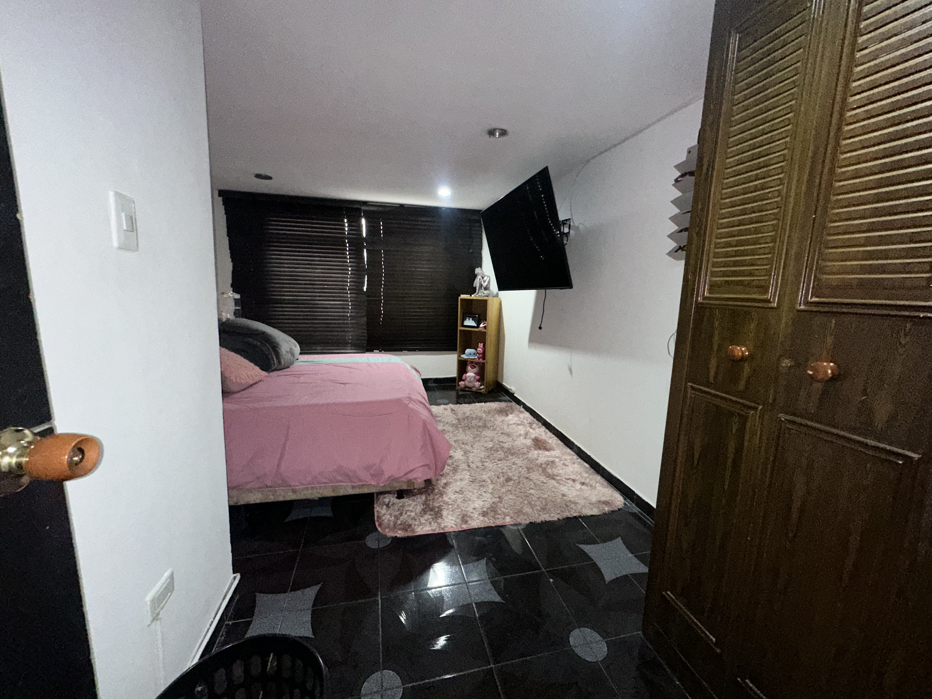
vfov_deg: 85.7
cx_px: 466
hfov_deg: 102.1
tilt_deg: -8.2
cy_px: 350
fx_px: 377
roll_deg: -1.9
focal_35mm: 14
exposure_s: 1/60
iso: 320
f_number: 2.2
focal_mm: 2.22
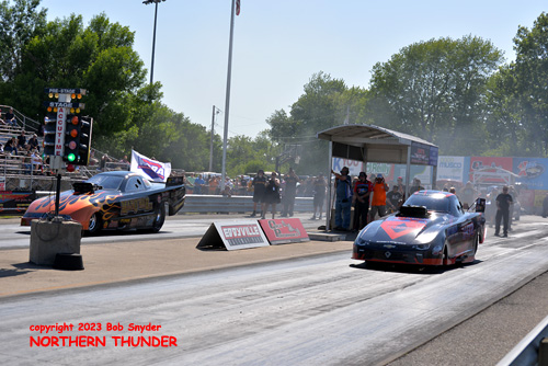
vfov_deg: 19.5
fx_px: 1066
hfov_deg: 28.8
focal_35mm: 70
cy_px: 183
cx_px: 274
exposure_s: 1/2000
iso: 400
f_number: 8
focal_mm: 70
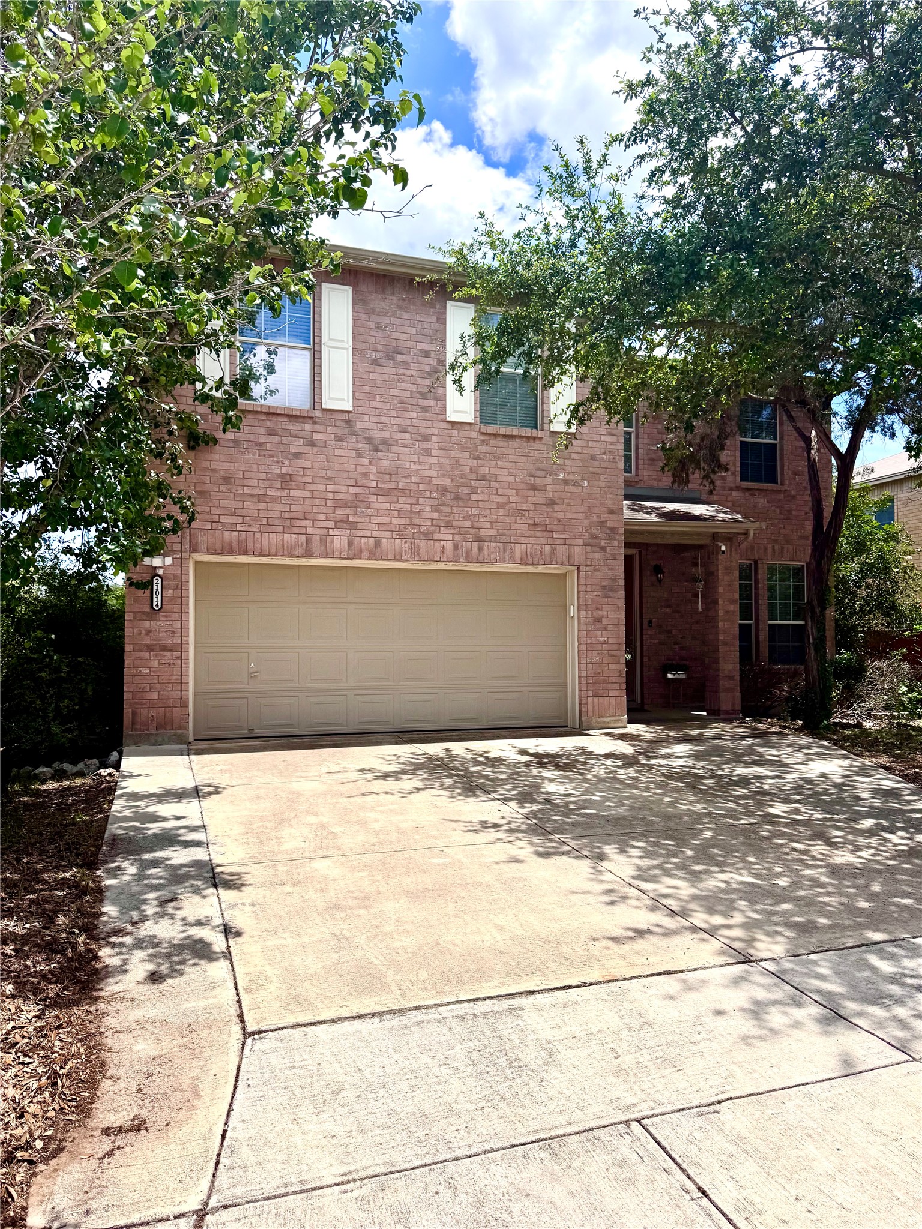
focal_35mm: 24
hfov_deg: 56.8
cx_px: 461
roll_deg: -0.7
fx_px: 852
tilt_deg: +1.4
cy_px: 614
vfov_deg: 71.6
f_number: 1.78
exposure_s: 1/7092
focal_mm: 6.76
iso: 80
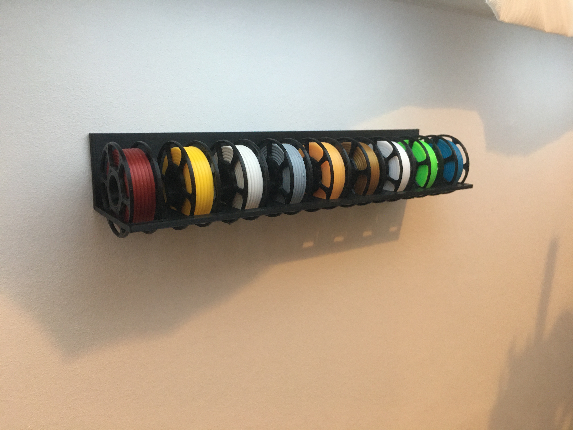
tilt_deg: -10.8
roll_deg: -1.1
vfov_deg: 48.2
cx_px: 286
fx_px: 480
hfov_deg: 61.7
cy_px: 215
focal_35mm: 29
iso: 100
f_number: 2.2
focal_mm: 4.15
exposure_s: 1/17
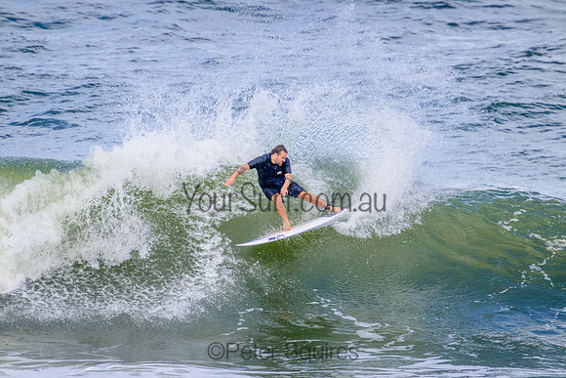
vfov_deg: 1.7
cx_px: 283
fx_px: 12580
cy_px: 189
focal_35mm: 800
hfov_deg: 2.6
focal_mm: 800
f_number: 11
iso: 1250
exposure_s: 1/2000
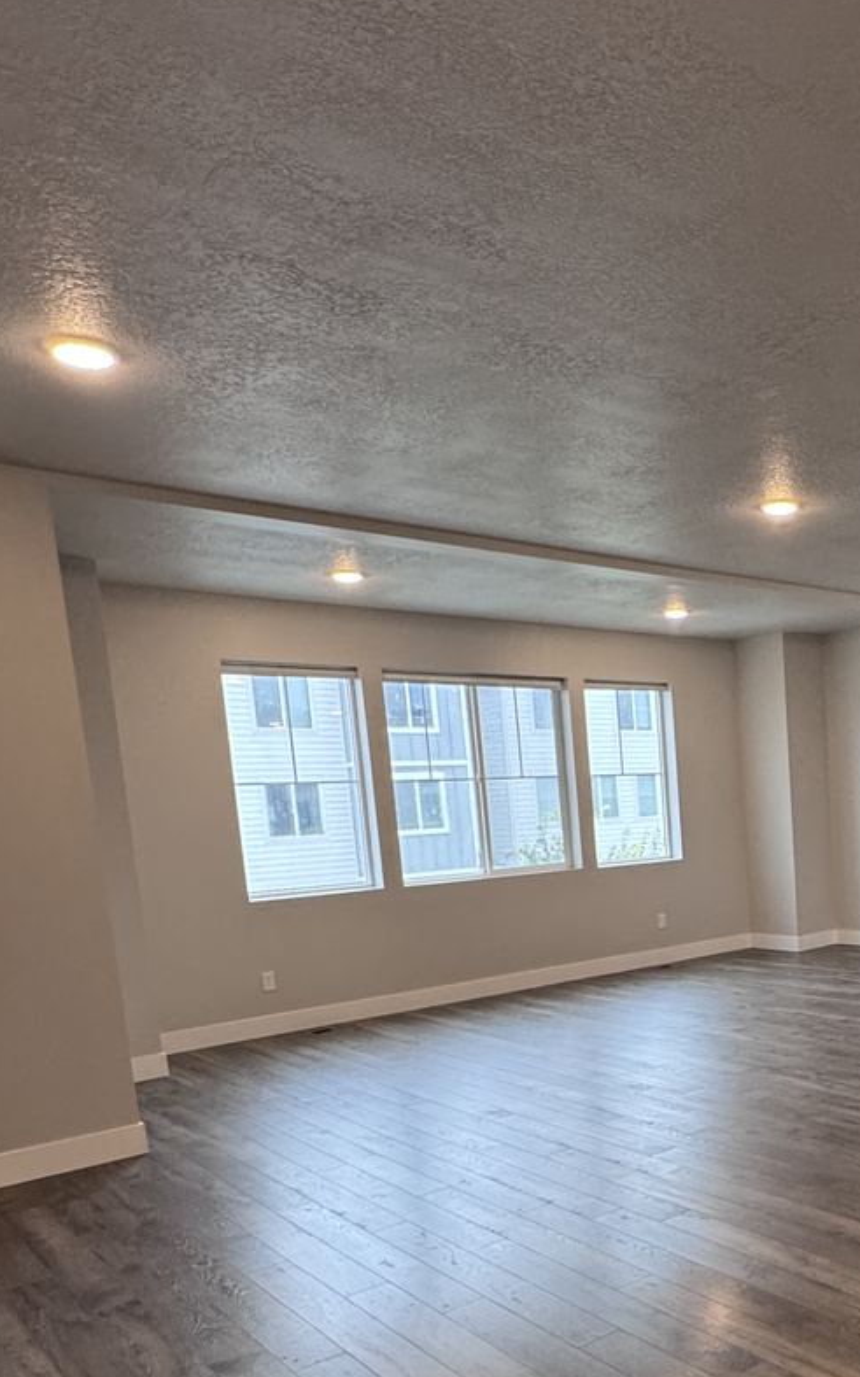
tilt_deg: -8.4
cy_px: 957
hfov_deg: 39.4
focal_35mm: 29
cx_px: 802
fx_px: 1088
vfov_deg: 62.4
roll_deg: +3.4
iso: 250
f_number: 2.2
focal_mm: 2.22
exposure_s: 1/120
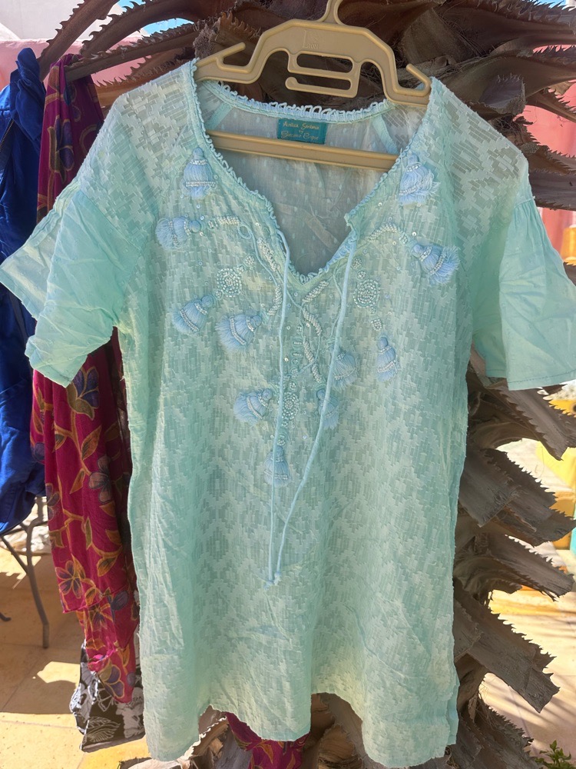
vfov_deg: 71.6
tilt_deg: -14.0
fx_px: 532
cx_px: 288
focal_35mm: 24
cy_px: 384
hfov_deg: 56.8
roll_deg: -1.6
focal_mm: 6.86
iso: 80
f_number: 1.78
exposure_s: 1/2469
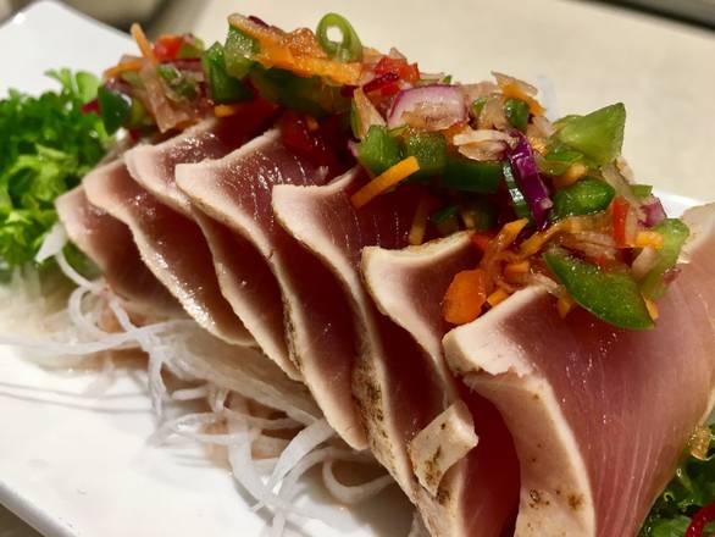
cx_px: 358
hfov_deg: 61.6
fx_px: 599
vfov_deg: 48.3
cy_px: 268
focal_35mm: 29
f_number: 2.2
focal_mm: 4.15
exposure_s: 1/30
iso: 40
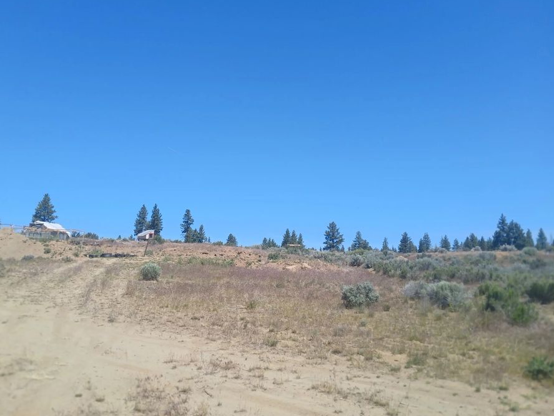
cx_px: 249
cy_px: 177
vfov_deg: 46.7
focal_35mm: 30
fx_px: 480
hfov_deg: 59.8
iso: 20
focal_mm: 3.98
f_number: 1.8
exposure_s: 1/512
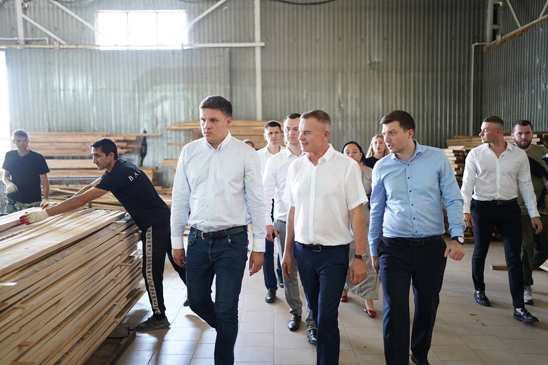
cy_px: 182
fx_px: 533
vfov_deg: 37.9
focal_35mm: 35
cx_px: 274
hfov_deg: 54.4
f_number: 1.4
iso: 2000
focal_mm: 35
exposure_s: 1/250
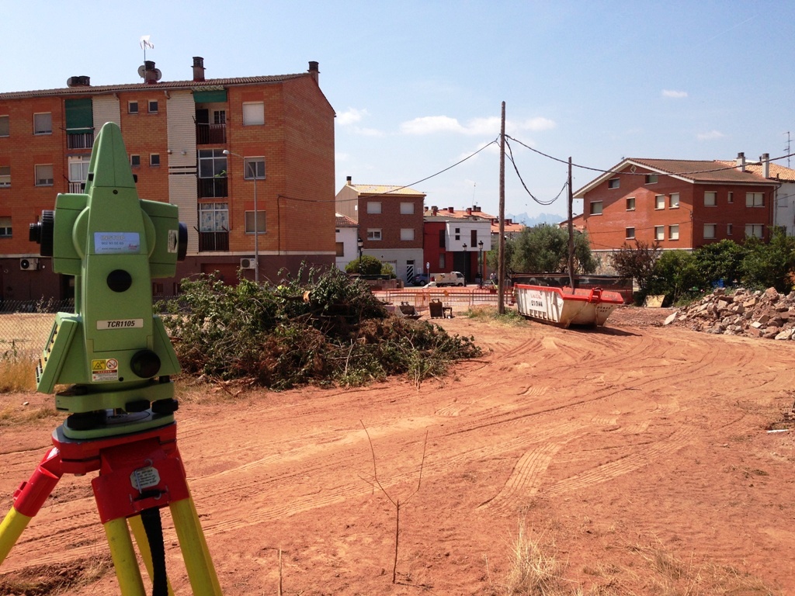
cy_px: 298
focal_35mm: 33
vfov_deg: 42.9
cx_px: 398
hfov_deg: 55.4
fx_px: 758
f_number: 2.4
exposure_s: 1/1695
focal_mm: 4.13
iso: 50
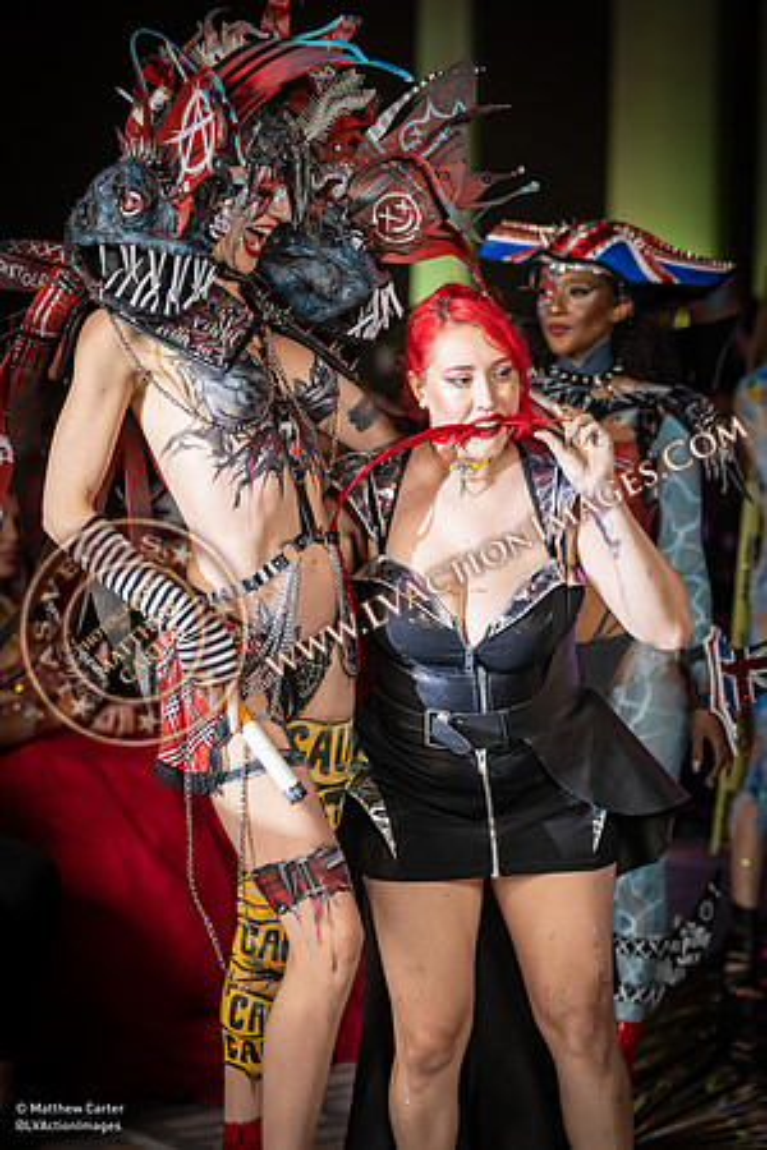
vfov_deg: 20.0
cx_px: 384
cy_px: 575
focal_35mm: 102
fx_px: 3259
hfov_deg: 13.4
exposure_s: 1/400
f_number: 2.8
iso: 1250
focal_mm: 102
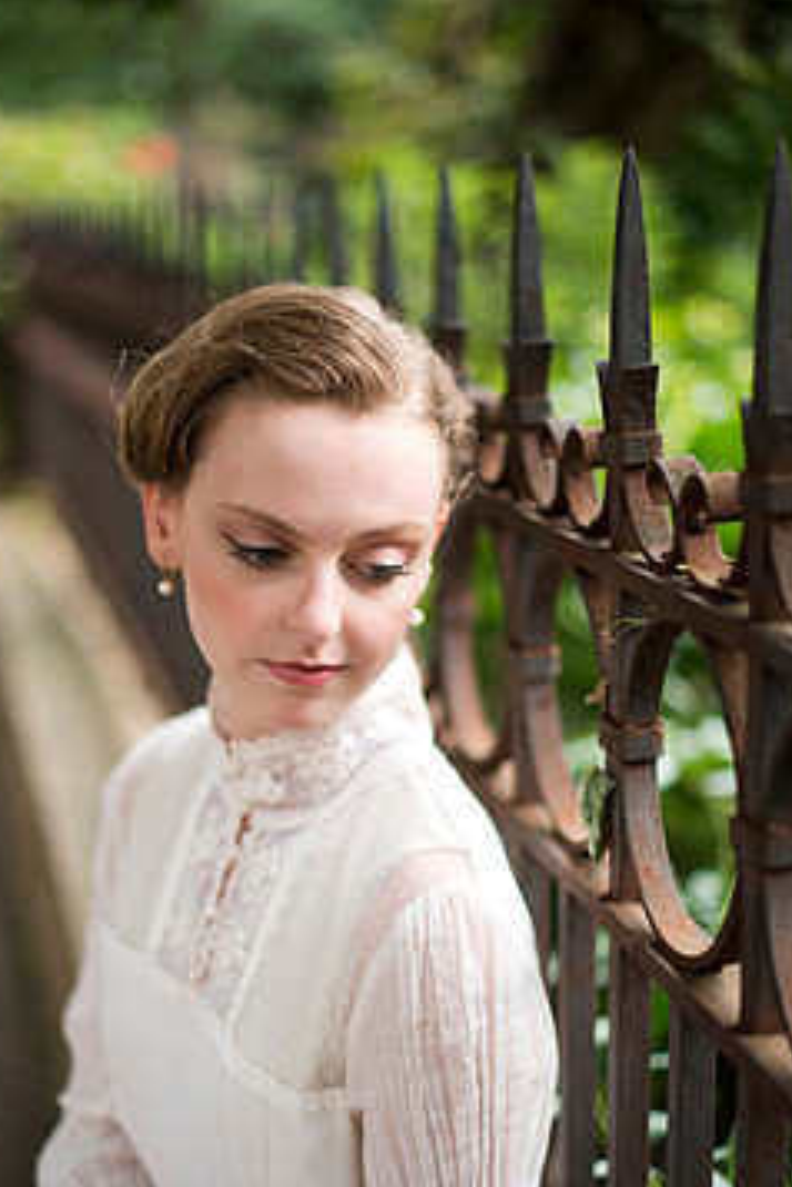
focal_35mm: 63
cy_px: 741
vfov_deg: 31.8
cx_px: 316
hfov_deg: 21.5
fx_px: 2079
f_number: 1.4
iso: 200
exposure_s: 1/400
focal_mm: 50
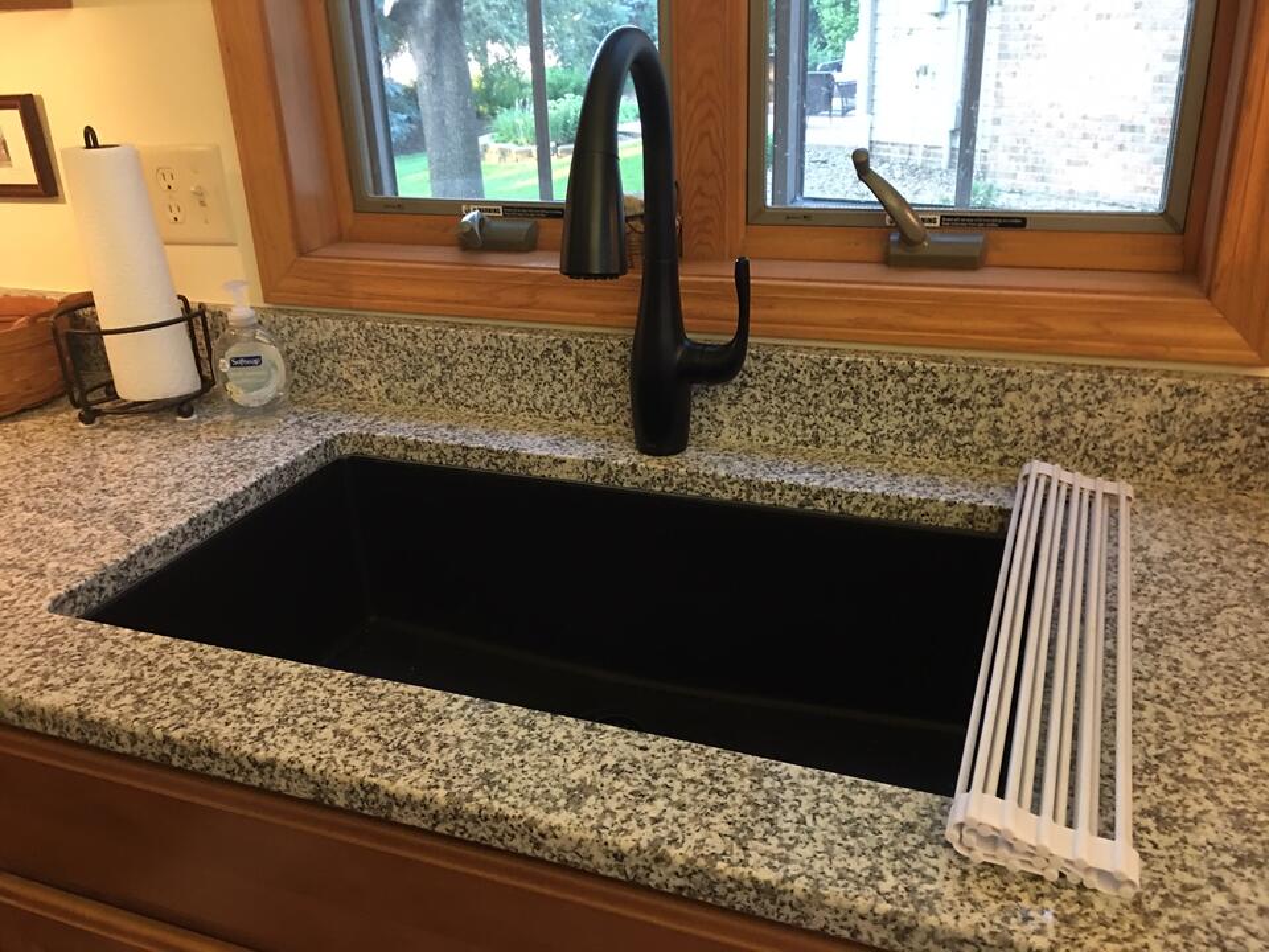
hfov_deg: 61.7
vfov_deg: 48.2
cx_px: 634
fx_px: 1063
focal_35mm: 29
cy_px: 476
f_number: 2.2
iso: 50
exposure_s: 1/4
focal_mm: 4.15
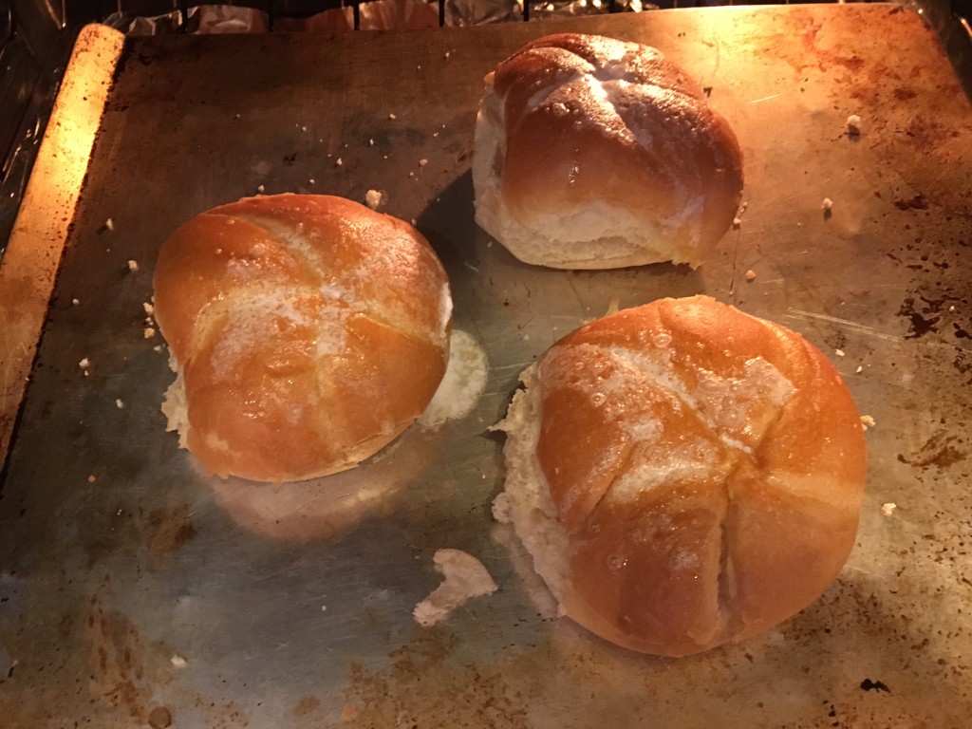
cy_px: 364
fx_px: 814
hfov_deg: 61.7
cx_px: 486
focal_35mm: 29
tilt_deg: -56.4
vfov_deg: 48.2
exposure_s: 1/15
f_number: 2.2
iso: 250
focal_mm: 4.15
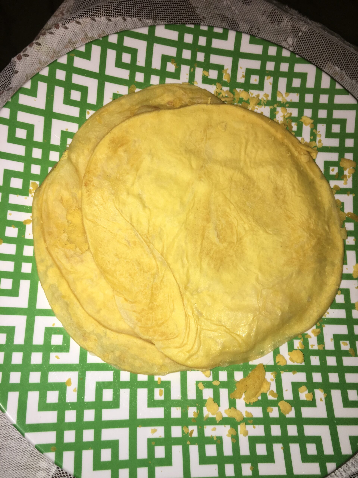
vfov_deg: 61.7
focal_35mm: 29
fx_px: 400
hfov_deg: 48.2
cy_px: 239
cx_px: 179
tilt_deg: -74.5
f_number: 2.2
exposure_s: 1/74
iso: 25
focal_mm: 4.15
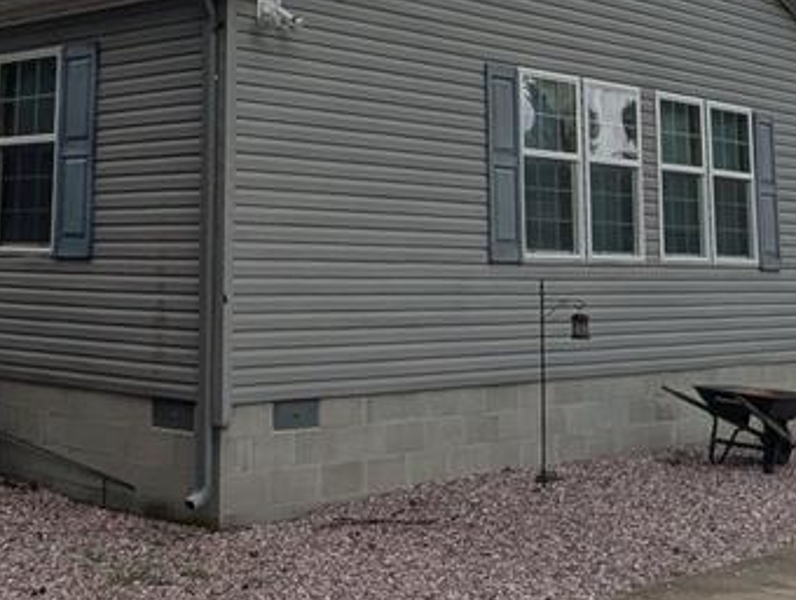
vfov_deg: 25.1
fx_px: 1267
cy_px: -28
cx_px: 218
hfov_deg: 34.3
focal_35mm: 55
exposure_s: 1/1751
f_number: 2.2
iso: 49
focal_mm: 1.95
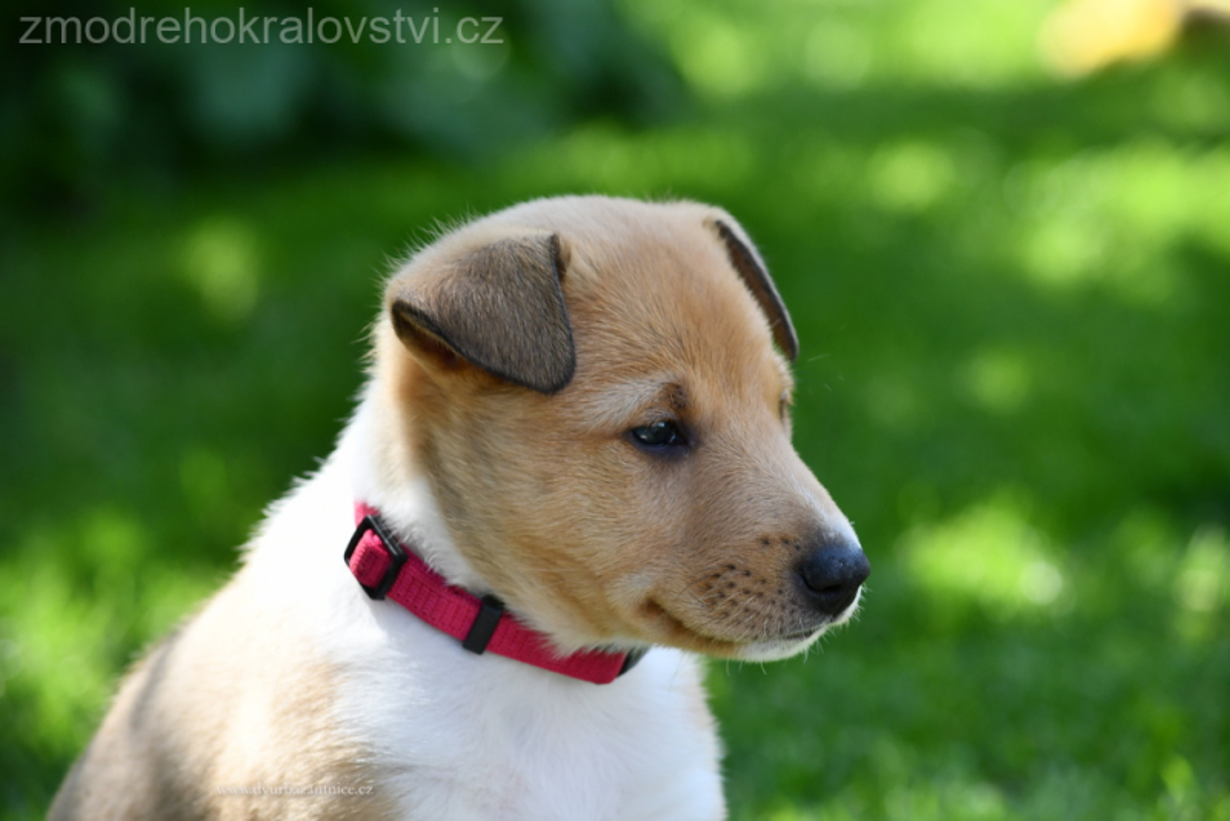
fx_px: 5639
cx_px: 615
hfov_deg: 12.4
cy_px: 410
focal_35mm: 165
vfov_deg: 8.3
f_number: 6.3
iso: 200
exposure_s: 1/250
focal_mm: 110
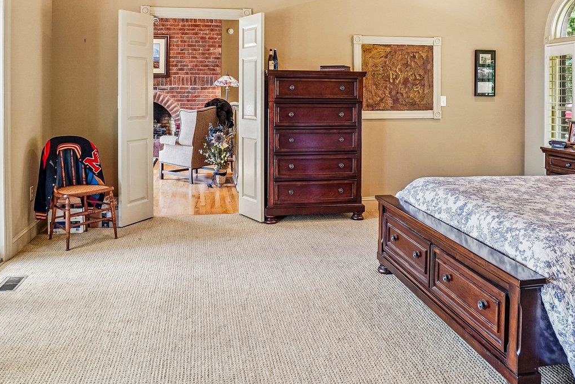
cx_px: 302
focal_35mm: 30
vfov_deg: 42.5
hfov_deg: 61.9
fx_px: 479
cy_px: 104
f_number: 8
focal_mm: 10
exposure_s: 1/13
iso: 400
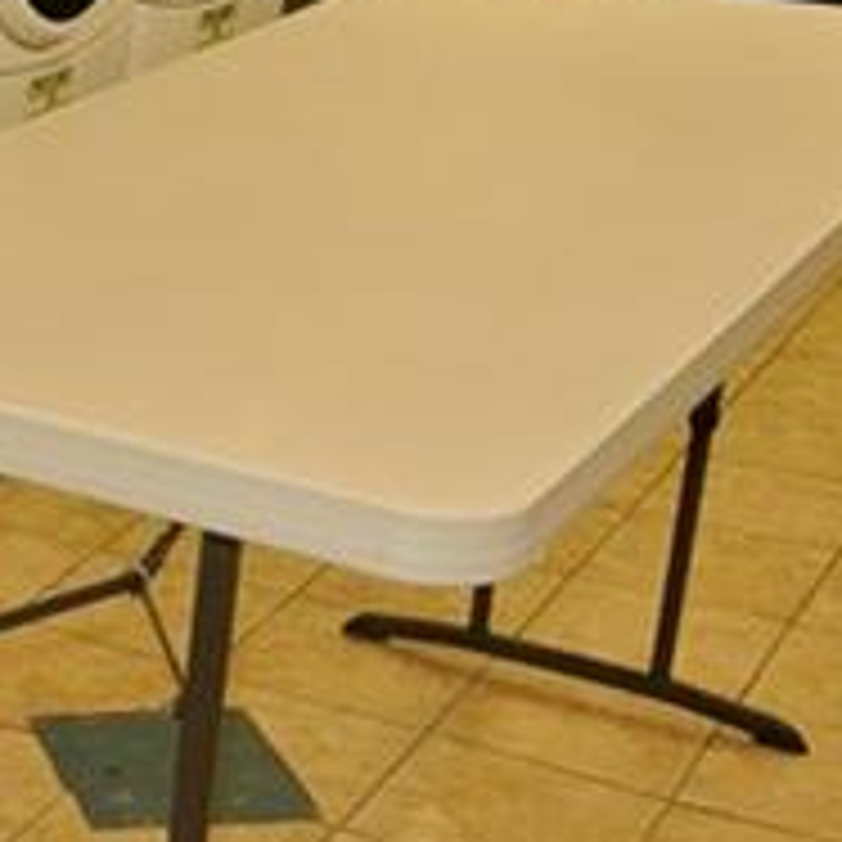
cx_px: -518
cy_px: 392
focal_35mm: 84
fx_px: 2312
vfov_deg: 20.6
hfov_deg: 17.8
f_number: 3.5
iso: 160
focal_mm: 6.7
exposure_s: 1/60
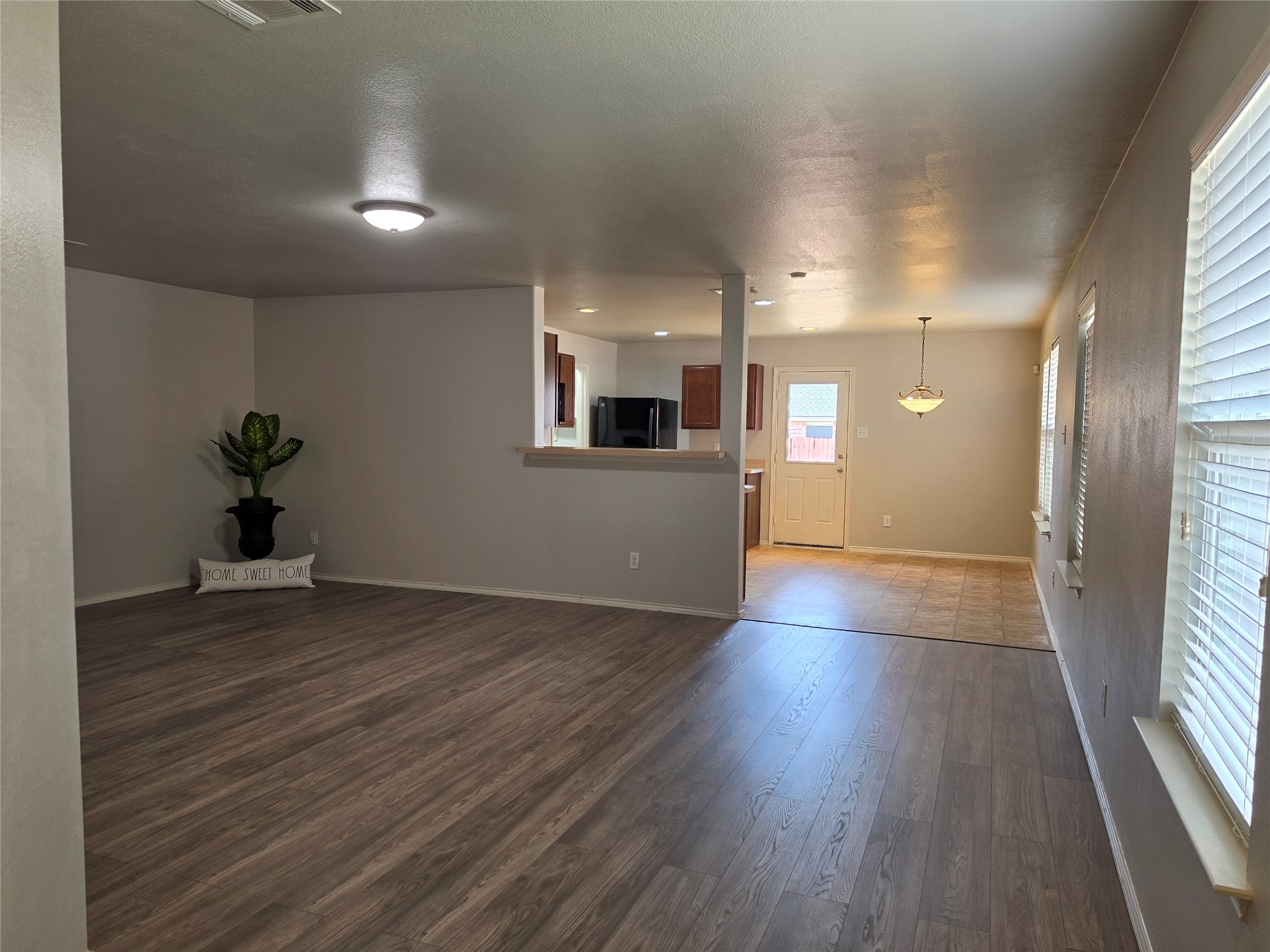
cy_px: 476
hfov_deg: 73.9
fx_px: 844
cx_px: 635
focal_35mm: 23
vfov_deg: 58.9
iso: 50
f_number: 1.4
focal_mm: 6.5
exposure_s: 1/120
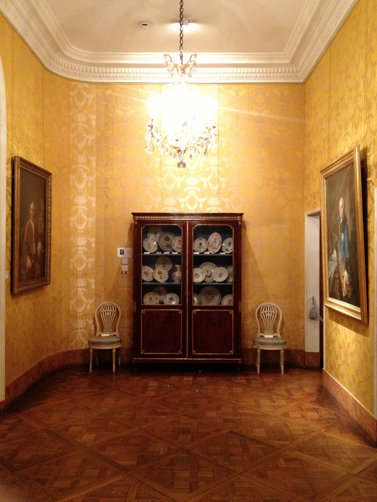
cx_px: 188
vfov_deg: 52.6
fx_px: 508
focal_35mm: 35
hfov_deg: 40.7
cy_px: 251
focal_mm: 4.28
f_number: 2.4
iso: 400
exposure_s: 1/20
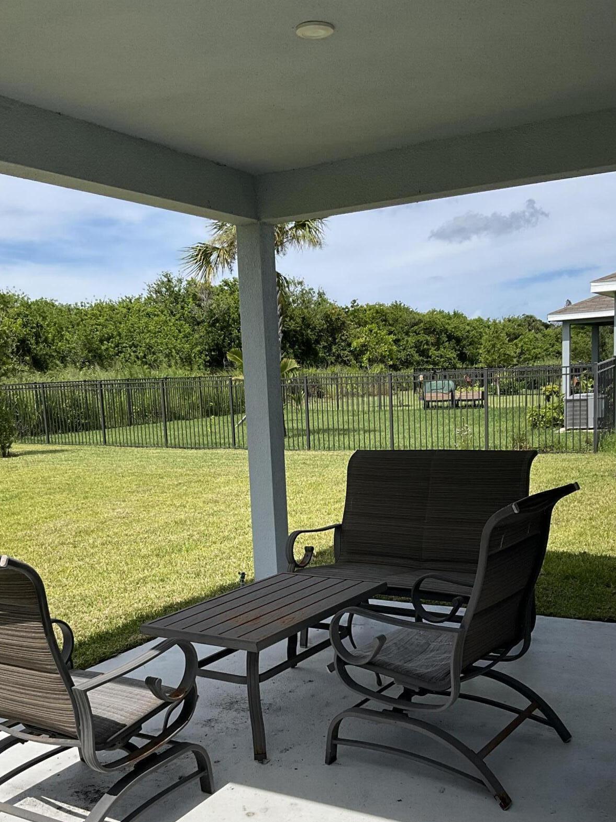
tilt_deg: -8.4
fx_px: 878
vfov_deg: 49.8
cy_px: 498
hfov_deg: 38.7
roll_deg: +2.6
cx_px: 300
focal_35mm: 37
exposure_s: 1/3125
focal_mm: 3
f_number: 1.8
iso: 25
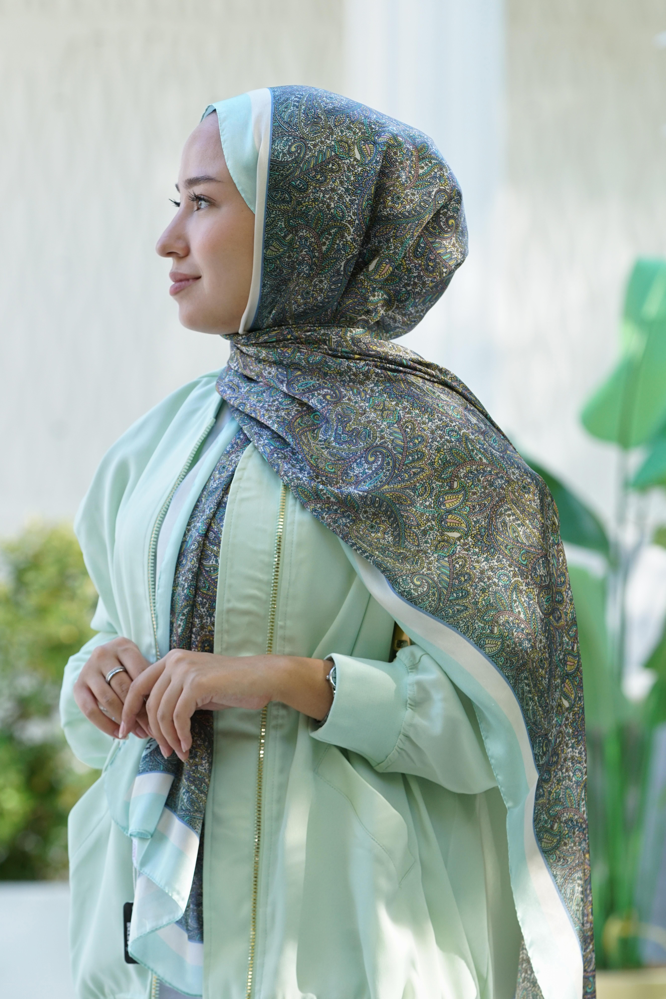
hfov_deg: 9.8
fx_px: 3883
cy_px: 500
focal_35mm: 140
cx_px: 333
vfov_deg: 14.7
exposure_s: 1/125
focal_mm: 140
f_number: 5.6
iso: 500
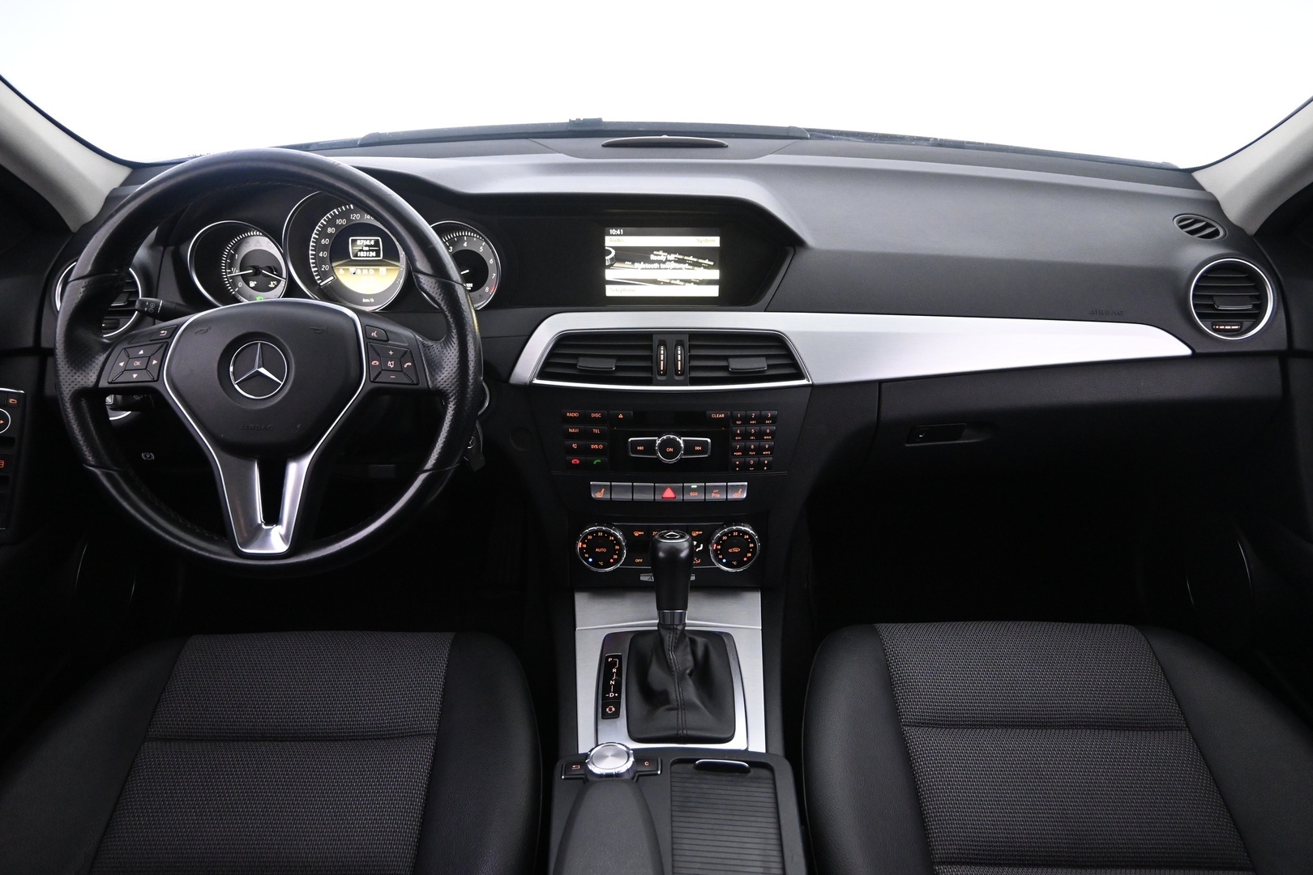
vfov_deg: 53.1
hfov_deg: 73.7
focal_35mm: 24
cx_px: 656
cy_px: 438
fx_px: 875
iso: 3200
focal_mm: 16
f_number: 3.5
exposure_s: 1/30
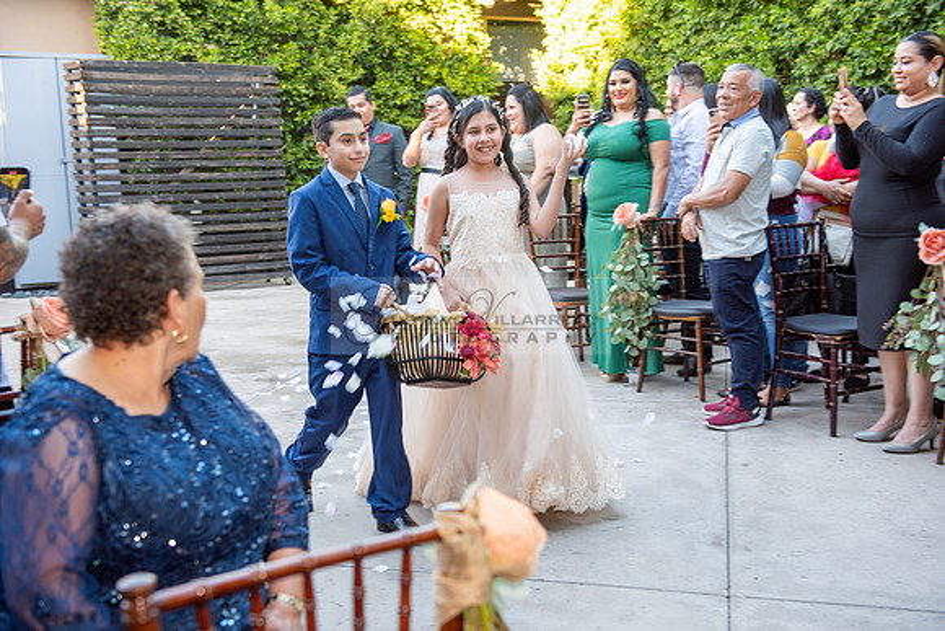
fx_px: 1155
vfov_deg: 30.5
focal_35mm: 44
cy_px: 316
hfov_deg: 44.5
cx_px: 472
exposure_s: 1/100
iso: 320
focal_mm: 44
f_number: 4.5
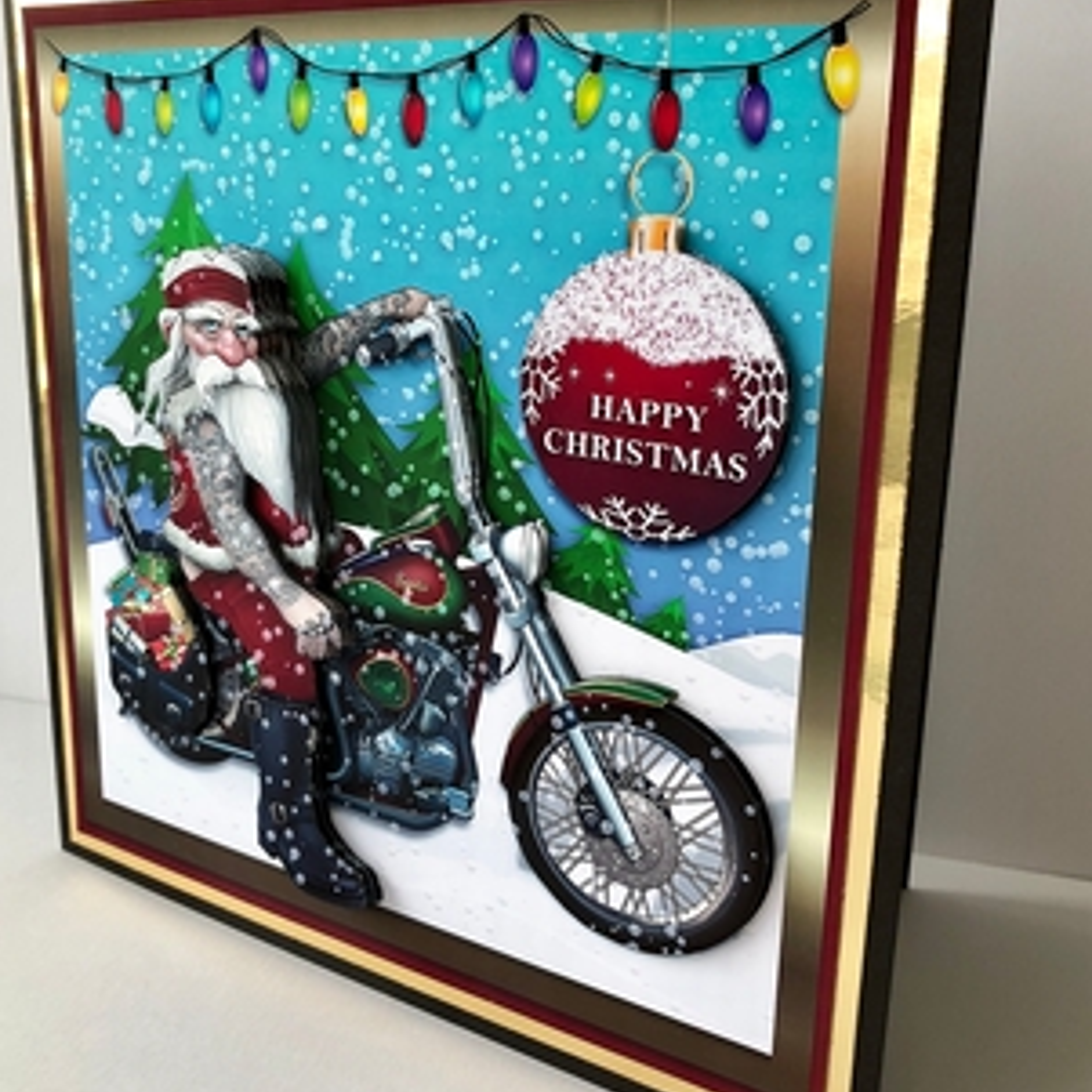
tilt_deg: -13.1
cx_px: 513
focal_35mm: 37
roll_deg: -0.4
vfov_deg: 44.9
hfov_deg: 44.9
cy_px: 522
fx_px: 1321
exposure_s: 1/24
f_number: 1.8
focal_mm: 3.99
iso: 40
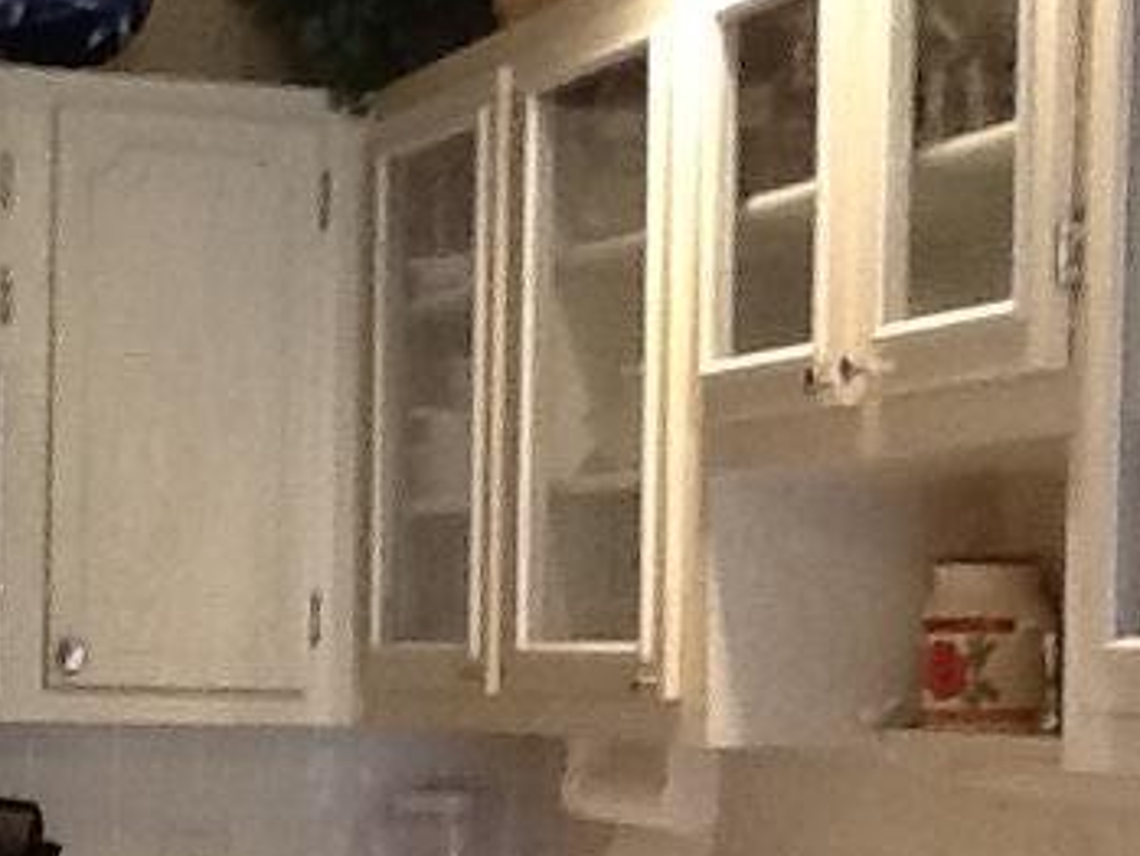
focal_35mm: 121
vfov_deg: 12.1
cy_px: 951
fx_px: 3986
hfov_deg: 16.3
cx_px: 673
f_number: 2.4
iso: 125
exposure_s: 1/33
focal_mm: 2.03
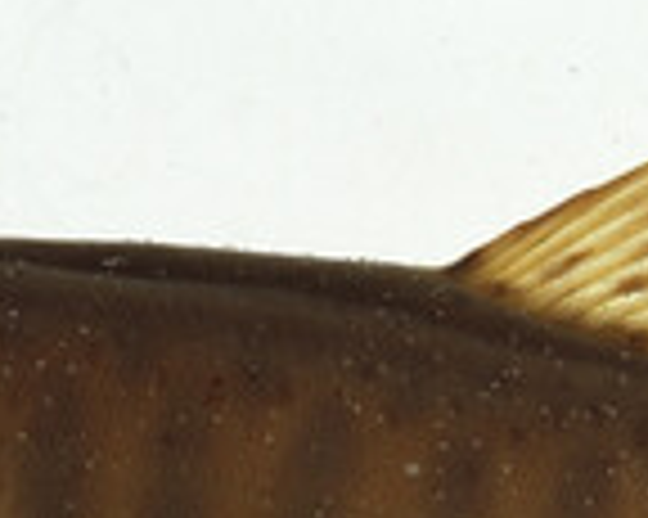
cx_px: 1786
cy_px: 1011
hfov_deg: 4.0
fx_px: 9008
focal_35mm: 470
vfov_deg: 3.3
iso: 100
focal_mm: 60
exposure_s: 1/200
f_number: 10
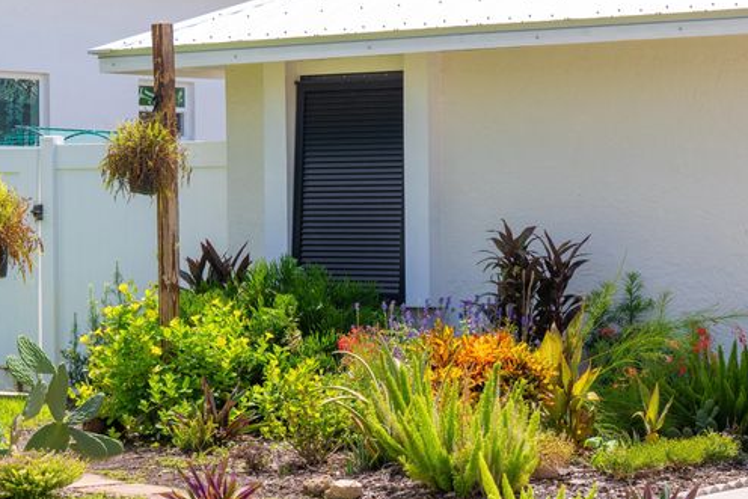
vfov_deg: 11.4
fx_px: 2494
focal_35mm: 120
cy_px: 265
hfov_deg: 17.1
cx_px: 351
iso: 200
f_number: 10
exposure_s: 1/320
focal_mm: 93
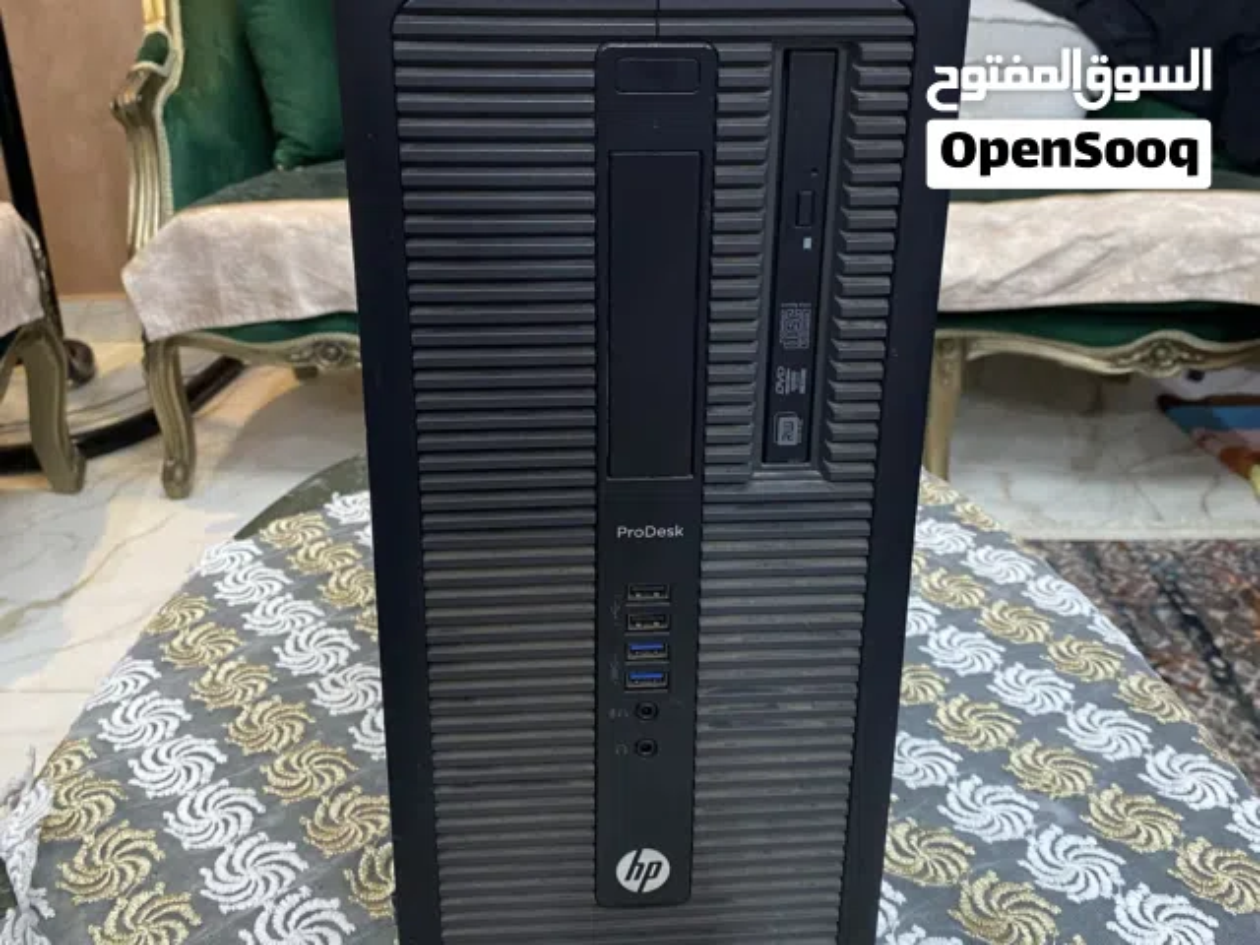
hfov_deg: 67.3
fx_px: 946
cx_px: 630
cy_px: 472
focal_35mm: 26
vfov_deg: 53.1
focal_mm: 4.25
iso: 320
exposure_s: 1/33
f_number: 1.8
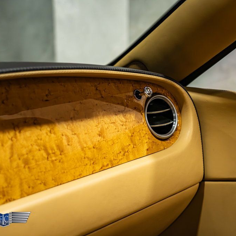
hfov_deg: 29.0
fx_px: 455
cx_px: 140
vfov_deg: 29.1
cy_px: 118
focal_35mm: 59
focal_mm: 46
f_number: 4
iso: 1250
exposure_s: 1/100
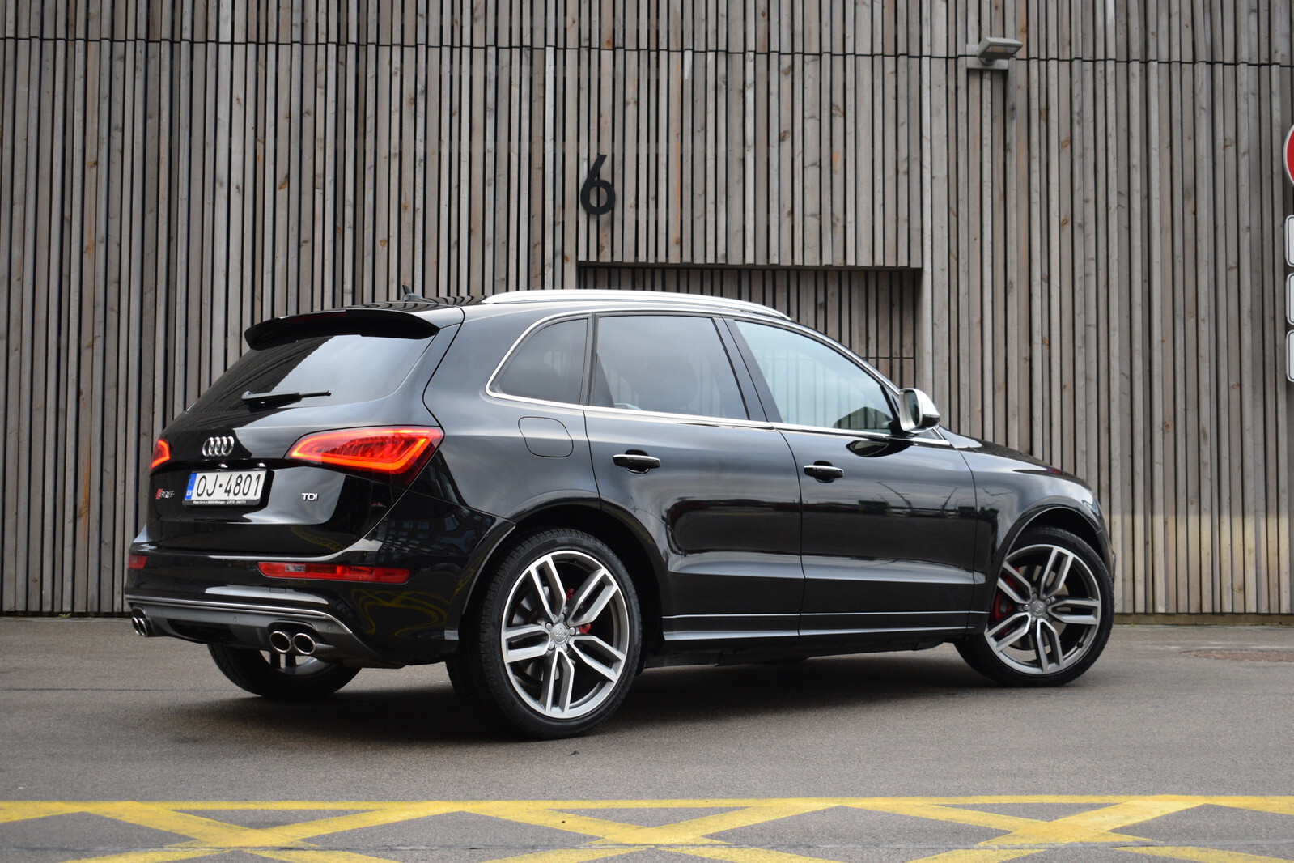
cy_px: 432
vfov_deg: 25.8
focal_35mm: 52
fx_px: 1887
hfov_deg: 37.9
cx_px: 647
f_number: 4.5
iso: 560
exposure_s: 1/60
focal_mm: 35
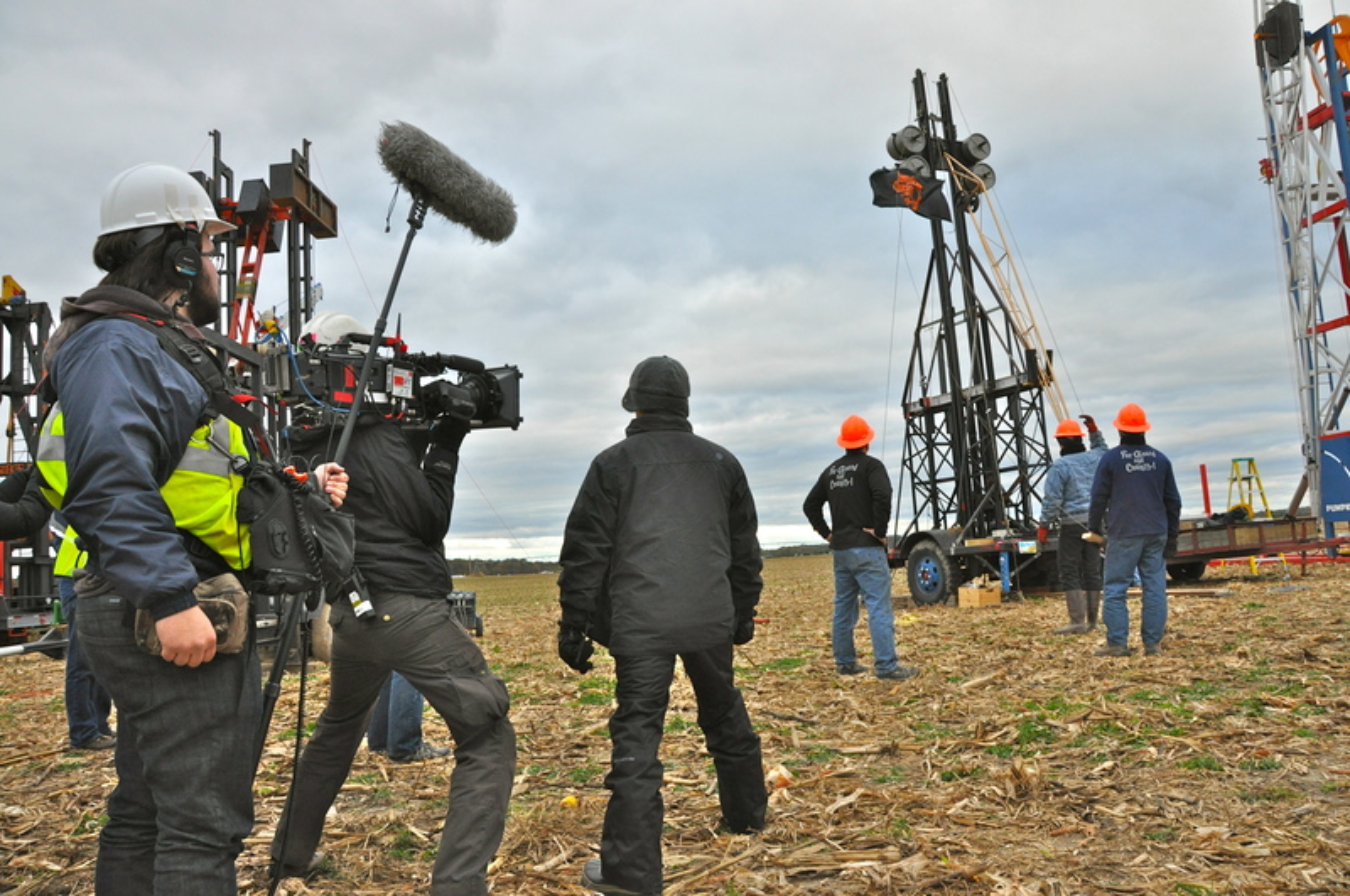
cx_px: 675
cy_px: 448
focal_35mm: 27
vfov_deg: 47.8
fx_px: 1011
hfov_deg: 67.5
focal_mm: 18
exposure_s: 1/160
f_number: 6.3
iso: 800
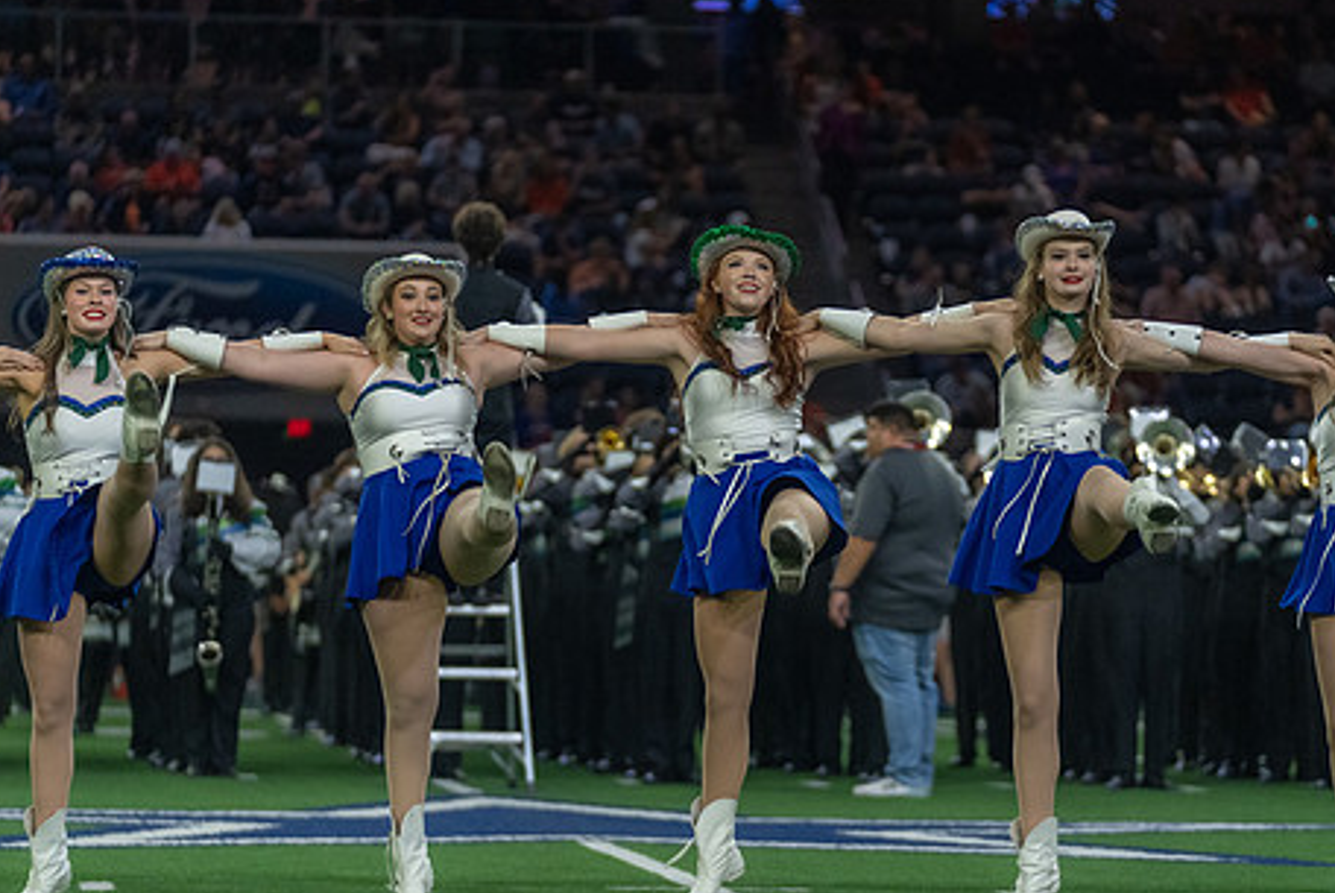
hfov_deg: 11.2
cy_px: 523
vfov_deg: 7.5
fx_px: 6793
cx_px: 802
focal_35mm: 183
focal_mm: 144
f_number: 2.8
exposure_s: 1/1250
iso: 4000
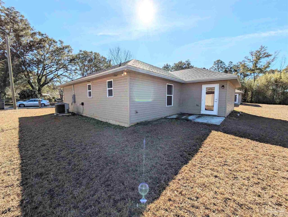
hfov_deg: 102.0
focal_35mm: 14
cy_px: 108
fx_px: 117
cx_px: 144
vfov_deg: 85.7
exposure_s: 1/2747
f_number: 2.2
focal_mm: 1.83
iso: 50
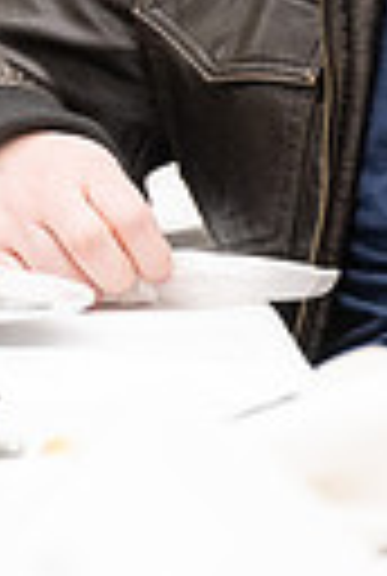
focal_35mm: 1051
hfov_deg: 1.3
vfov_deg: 2.0
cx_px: -210
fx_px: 16855
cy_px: -72
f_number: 2.8
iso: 1600
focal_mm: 200
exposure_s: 1/320
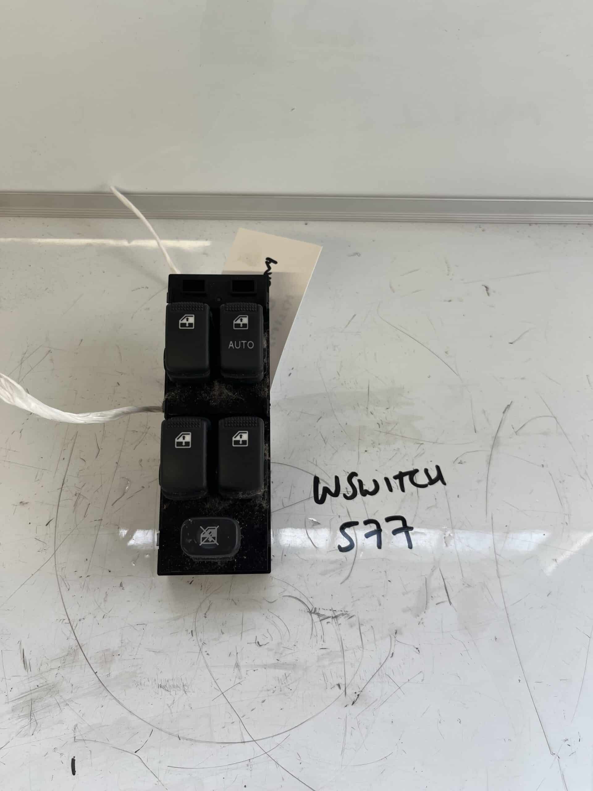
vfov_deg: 67.3
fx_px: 594
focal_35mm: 26
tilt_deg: -58.2
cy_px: 396
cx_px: 296
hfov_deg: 53.1
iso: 40
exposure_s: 1/121
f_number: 1.6
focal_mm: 5.1
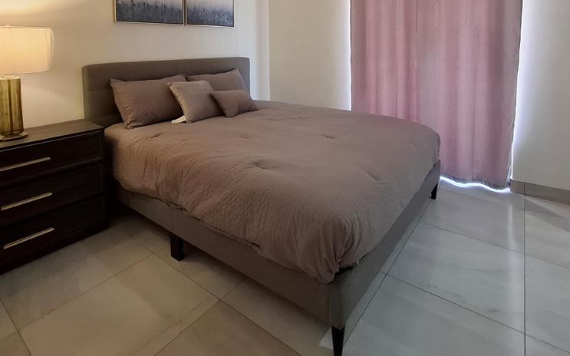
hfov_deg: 87.8
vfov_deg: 56.9
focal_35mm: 19
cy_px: 64
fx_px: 295
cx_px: 307
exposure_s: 1/24
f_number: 2.2
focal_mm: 1.74
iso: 160
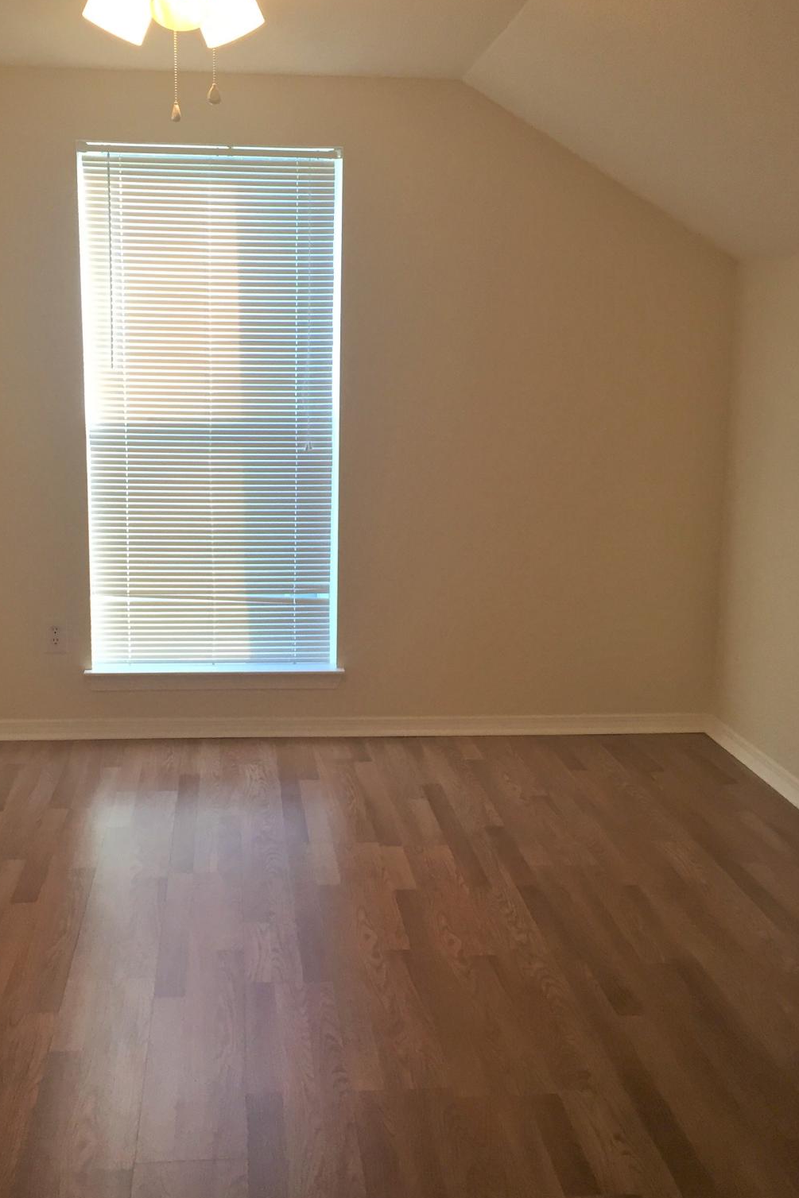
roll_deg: -0.1
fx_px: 1332
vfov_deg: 48.5
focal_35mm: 40
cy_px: 581
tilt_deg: -9.9
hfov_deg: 33.3
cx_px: 332
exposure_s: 1/30
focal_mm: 4.15
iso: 32
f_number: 2.2
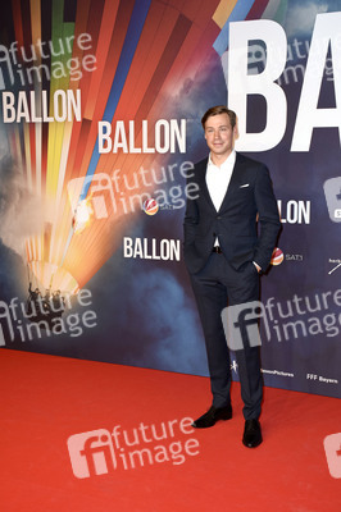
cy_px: 256
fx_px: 683
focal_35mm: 48
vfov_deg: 41.1
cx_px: 170
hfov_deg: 28.0
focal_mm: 32
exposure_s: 1/100
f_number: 6.3
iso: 320
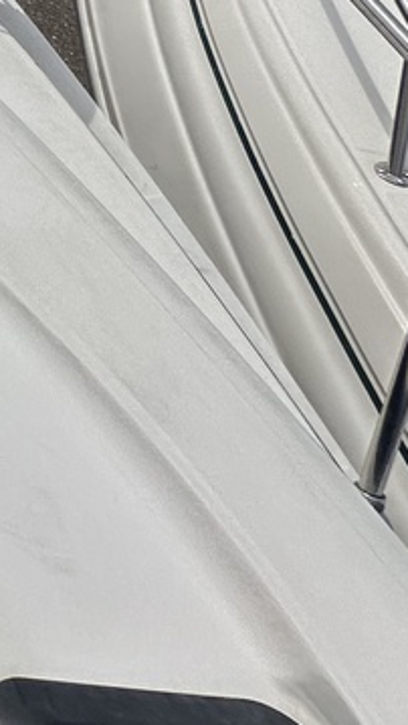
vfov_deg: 33.3
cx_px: -697
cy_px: -141
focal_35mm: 51
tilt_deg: -45.6
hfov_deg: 13.0
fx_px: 981
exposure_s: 1/6494
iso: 50
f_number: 2.2
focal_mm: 2.22
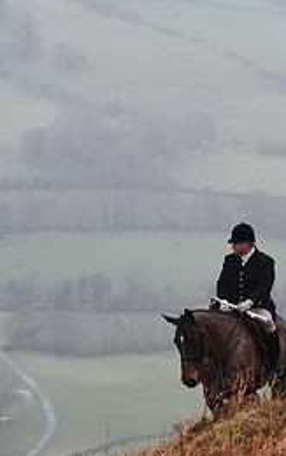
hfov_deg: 4.6
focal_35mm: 284
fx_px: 3534
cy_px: 212
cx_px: 507
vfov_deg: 7.4
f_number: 6.3
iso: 2800
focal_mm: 125
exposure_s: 1/800
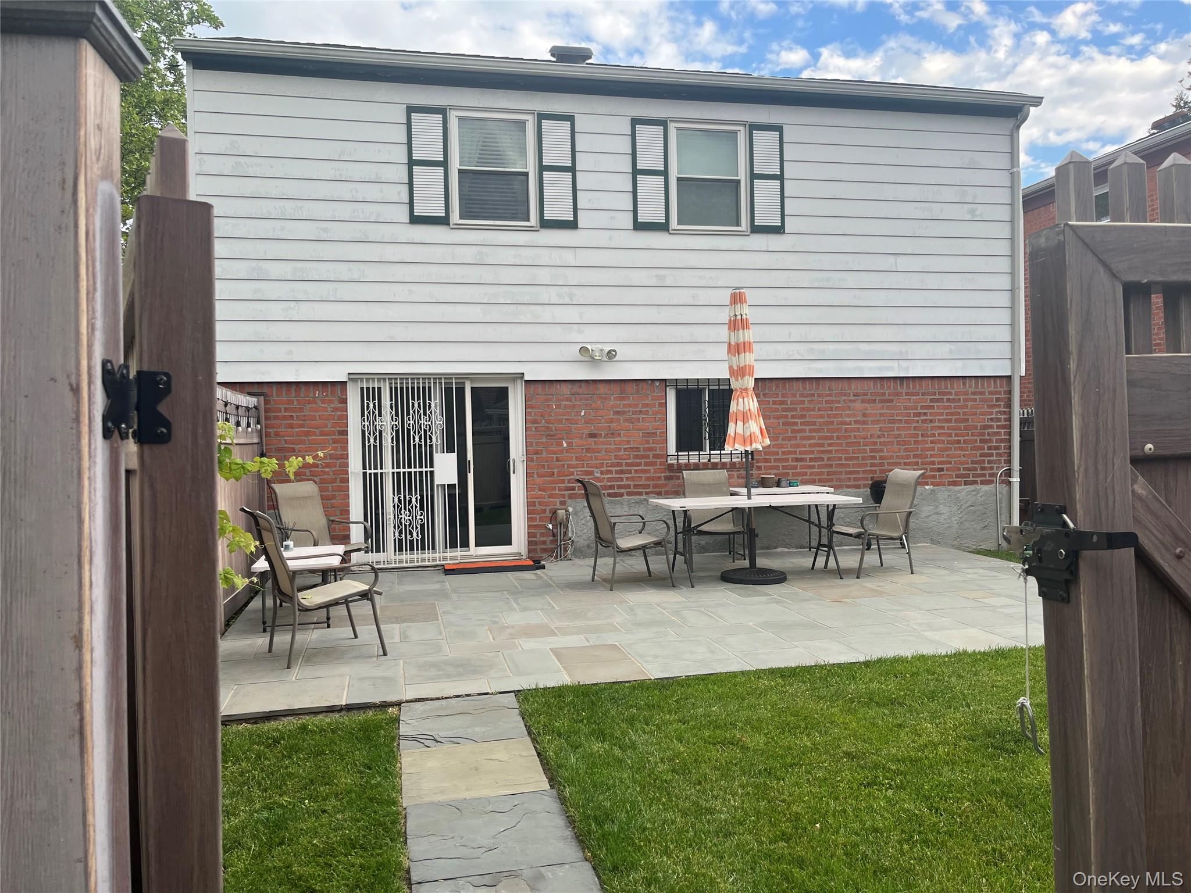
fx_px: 895
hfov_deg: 67.3
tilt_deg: -0.1
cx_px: 596
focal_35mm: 26
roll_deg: +1.5
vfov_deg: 53.1
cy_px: 446
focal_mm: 5.1
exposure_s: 1/580
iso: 50
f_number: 1.6
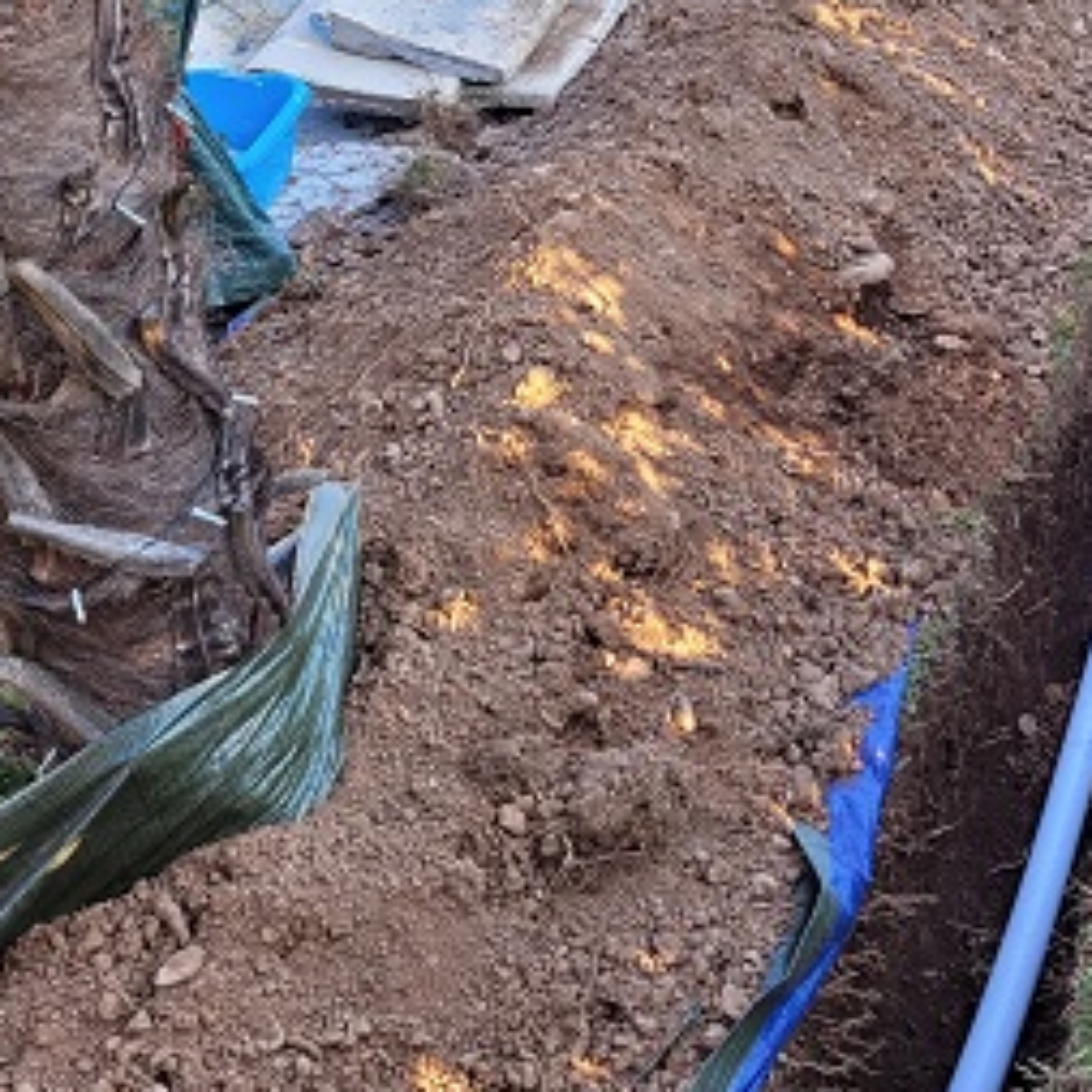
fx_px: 2070
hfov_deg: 27.2
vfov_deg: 28.3
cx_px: 1182
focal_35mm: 58
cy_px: 82
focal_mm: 5.4
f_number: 1.8
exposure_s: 1/122
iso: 40
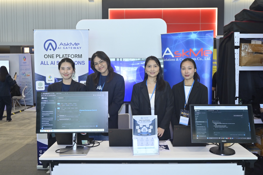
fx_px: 256
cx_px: 132
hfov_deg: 54.5
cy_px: 88
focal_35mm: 35
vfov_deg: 37.8
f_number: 4
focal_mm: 35
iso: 1600
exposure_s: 1/125
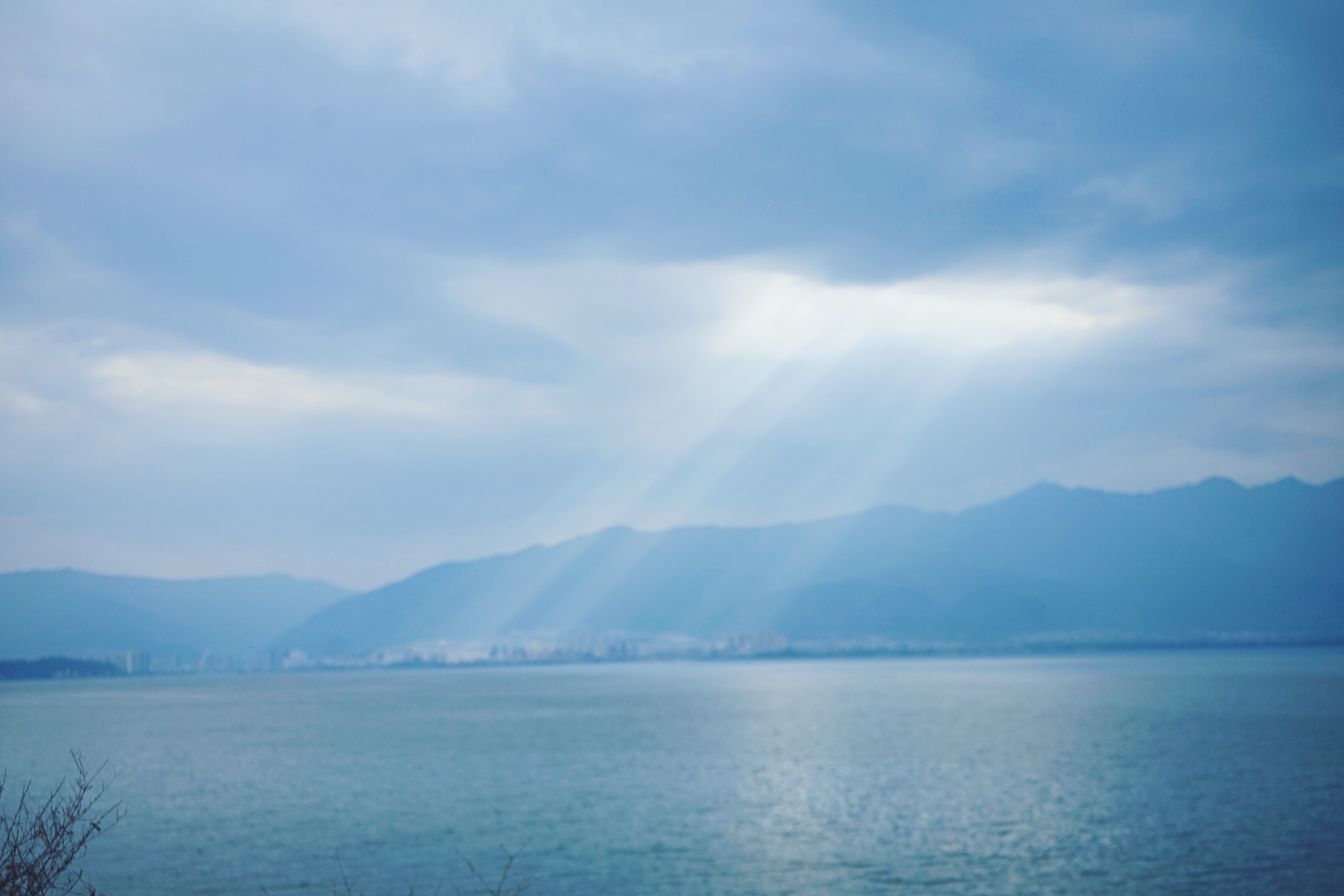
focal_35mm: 38
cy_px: 448
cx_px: 672
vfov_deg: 35.1
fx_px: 1419
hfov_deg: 50.7
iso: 100
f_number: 4
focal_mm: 38
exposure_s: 1/500
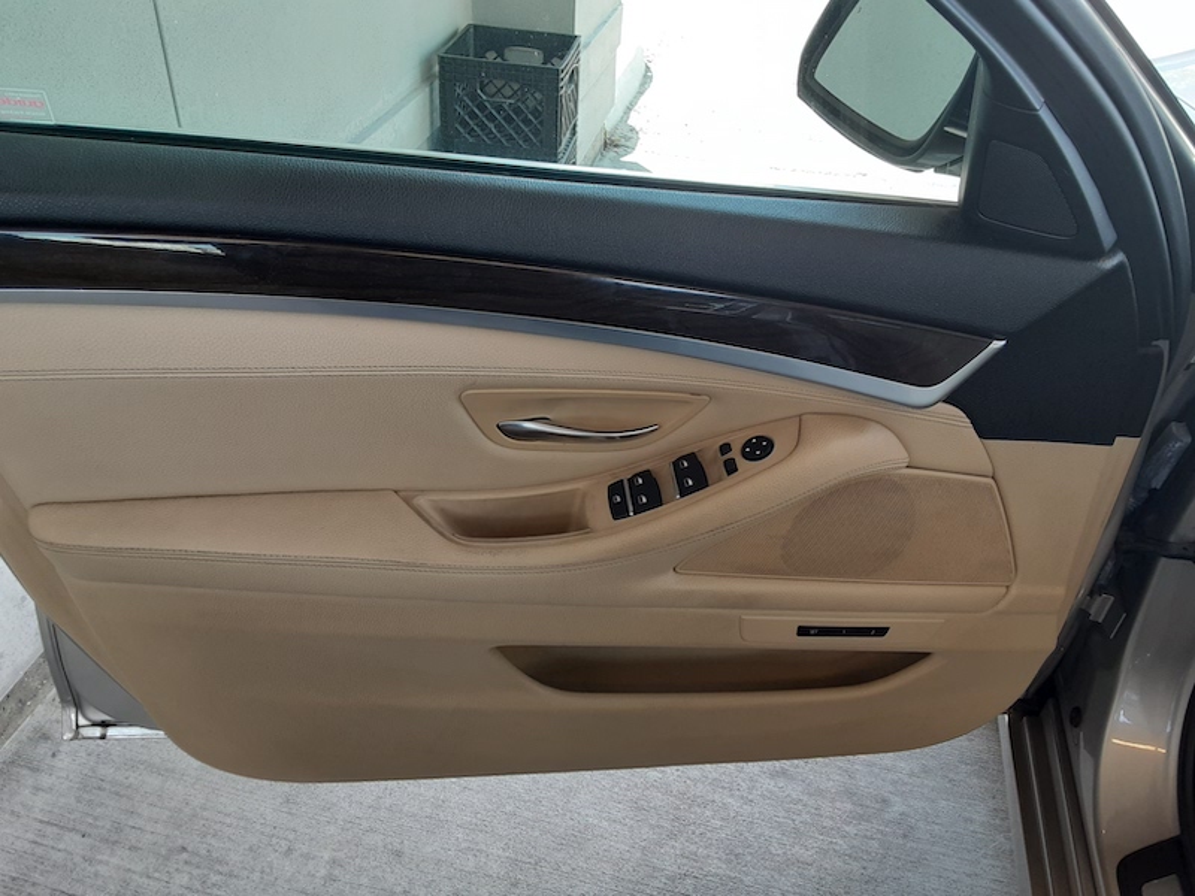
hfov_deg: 65.3
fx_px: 932
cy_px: 448
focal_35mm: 27
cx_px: 598
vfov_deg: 51.4
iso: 40
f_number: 1.9
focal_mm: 2.91
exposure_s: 1/60
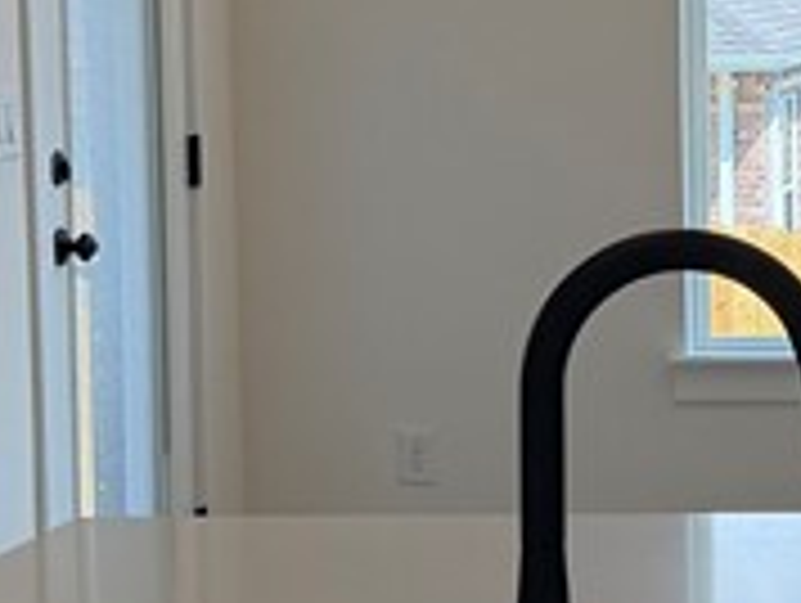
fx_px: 3198
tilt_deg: -5.6
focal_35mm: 138
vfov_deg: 10.8
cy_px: 238
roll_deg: +0.7
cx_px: 1287
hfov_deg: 13.3
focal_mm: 6.76
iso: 100
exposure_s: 1/715
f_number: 1.78
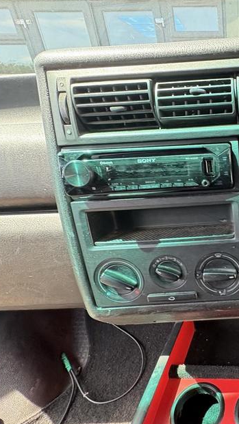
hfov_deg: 42.3
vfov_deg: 81.2
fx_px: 248
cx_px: 253
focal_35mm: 22
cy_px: 221
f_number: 2.2
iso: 200
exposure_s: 1/82
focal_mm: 2.22
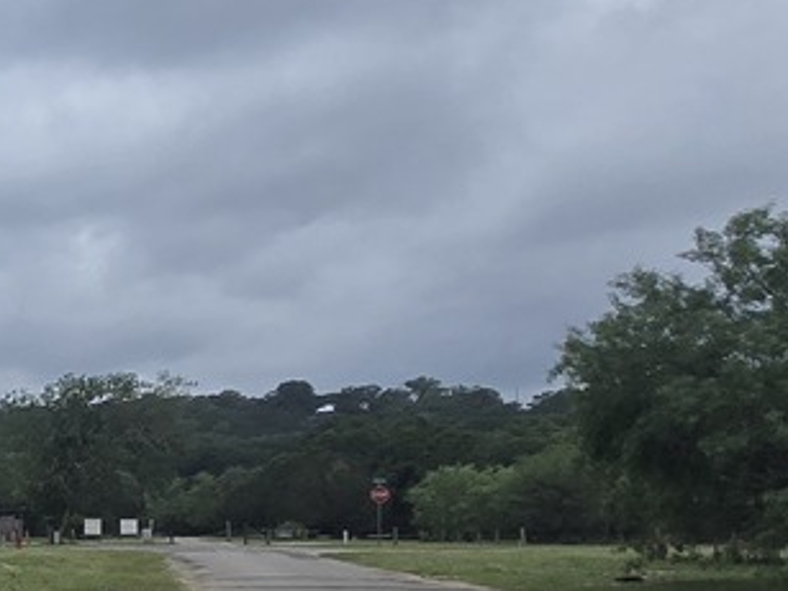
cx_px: -608
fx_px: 1388
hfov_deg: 21.5
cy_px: 527
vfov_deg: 23.4
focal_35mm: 61
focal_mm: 2.2
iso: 50
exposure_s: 1/1962
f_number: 2.2
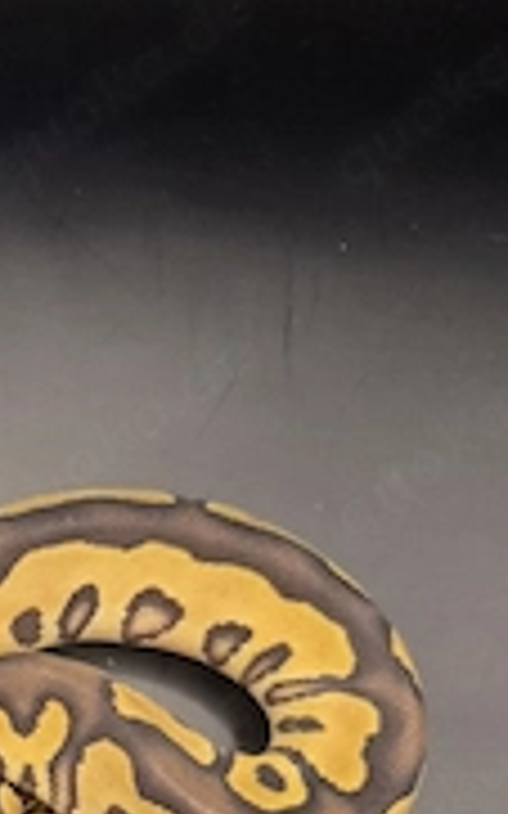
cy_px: 836
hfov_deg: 21.9
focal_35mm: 54
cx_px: -126
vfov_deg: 33.9
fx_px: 1197
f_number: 1.8
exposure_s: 1/57.1
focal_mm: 5.4
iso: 200
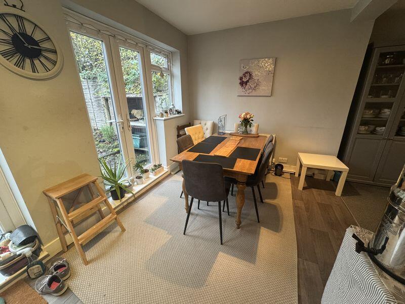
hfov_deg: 102.1
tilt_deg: -19.2
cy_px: 152
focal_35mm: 14
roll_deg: +0.0
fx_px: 164
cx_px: 202
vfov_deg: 85.7
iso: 400
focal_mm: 2.22
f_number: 2.2
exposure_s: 1/50
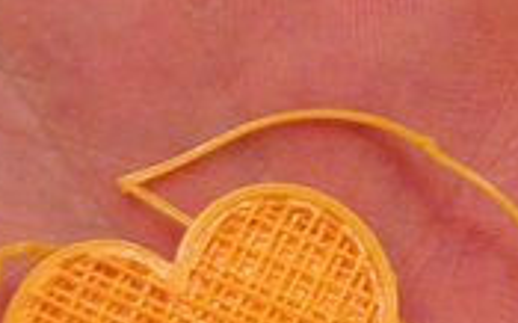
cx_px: 234
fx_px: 1128
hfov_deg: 25.8
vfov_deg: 14.9
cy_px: 513
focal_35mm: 80
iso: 250
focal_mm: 4.12
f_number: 2.4
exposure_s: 1/20
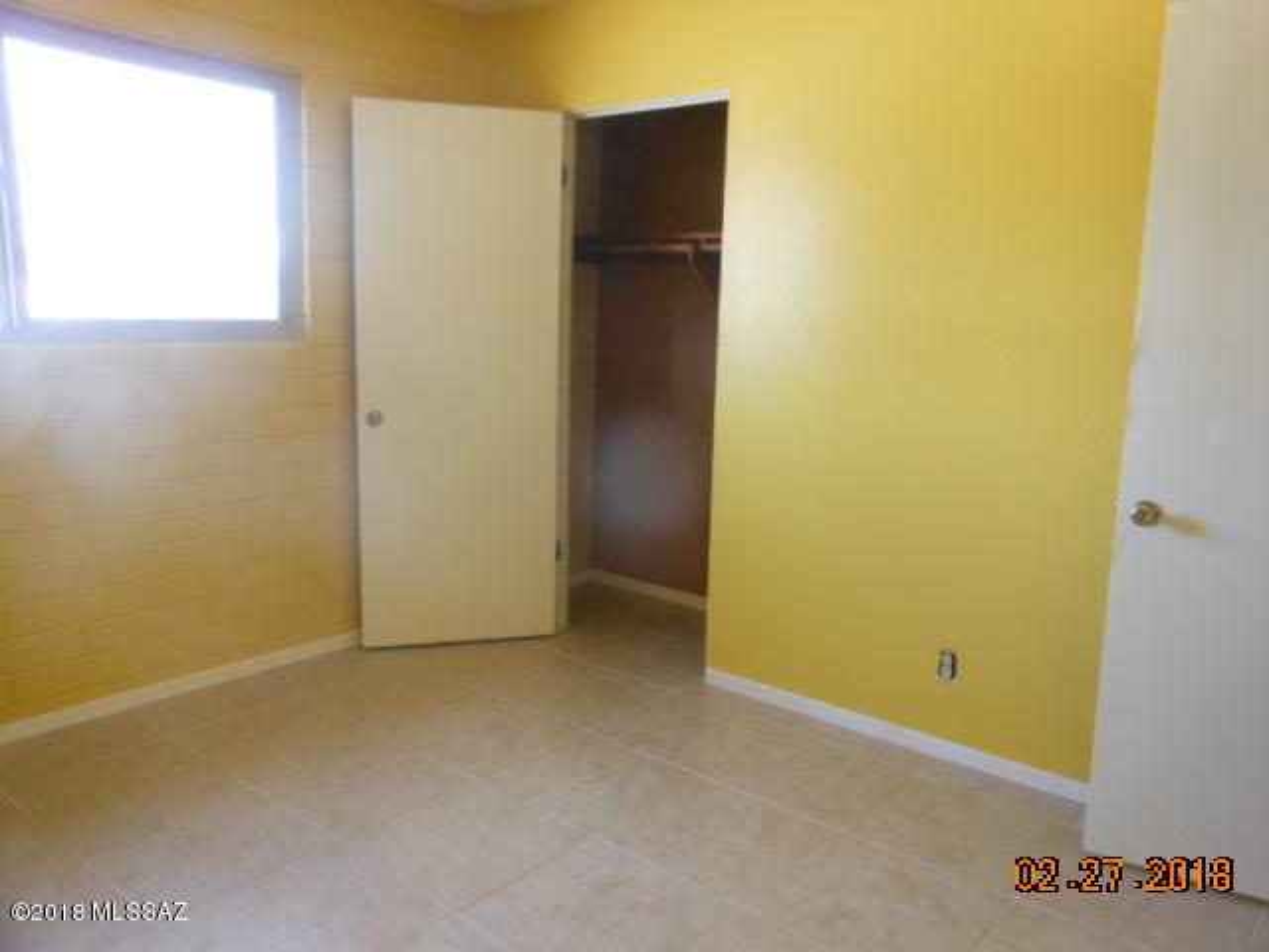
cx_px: 634
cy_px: 476
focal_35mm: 28
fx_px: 1026
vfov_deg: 49.7
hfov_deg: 63.4
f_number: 3.7
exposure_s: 1/30
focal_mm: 5
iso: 320
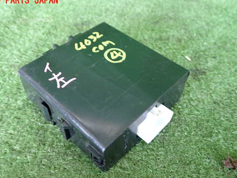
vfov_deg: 42.9
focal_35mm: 33
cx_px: 110
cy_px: 93
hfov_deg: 55.3
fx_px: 226
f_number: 2.3
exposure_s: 1/30
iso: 320
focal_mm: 5.4
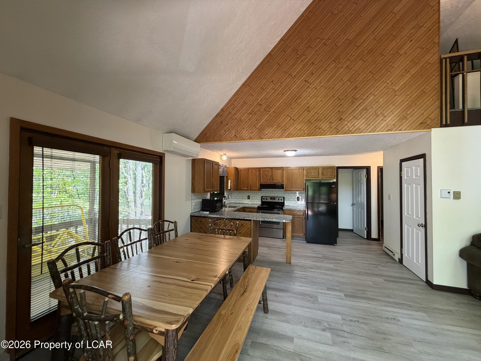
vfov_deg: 85.7
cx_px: 240
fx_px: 195
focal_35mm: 14
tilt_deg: +1.2
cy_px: 180
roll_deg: +0.7
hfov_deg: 102.1
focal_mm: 2.22
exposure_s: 1/60
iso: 250
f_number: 2.2
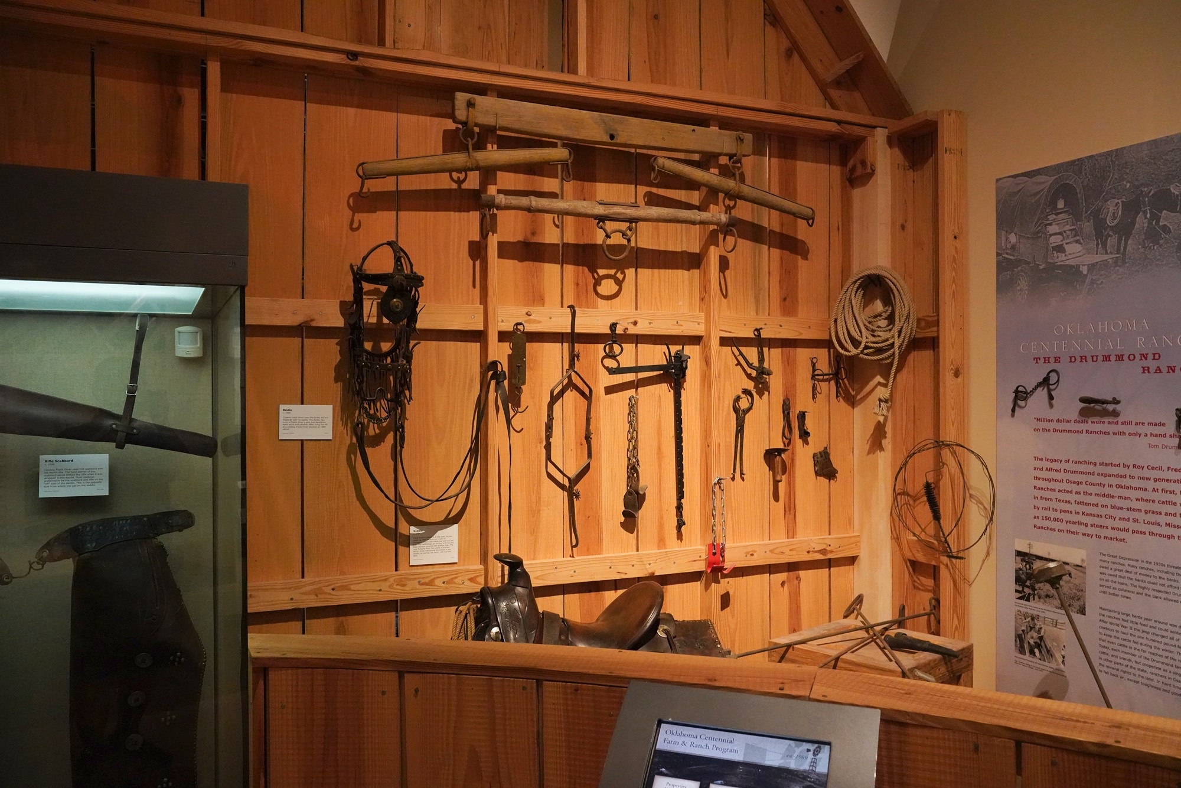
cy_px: 394
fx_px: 919
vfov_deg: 46.4
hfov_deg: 65.5
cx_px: 590
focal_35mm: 28
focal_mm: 28
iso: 8000
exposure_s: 1/100
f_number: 5.6
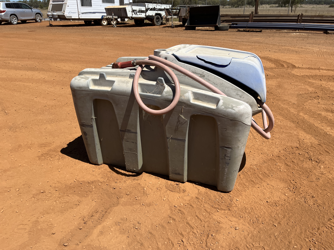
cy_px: 125
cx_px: 167
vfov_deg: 53.1
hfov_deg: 67.3
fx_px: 251
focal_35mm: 26
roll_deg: +1.2
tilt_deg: -18.7
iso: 50
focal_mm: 5.1
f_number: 1.6
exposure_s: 1/4484
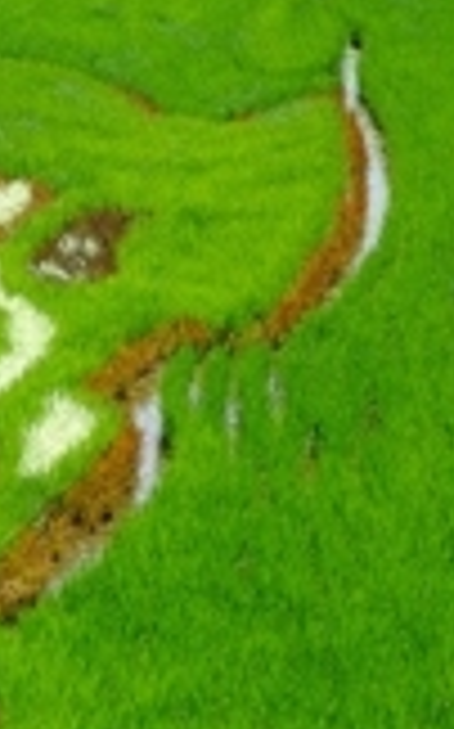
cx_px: -418
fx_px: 2975
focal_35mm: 150
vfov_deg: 14.0
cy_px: 382
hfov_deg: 8.3
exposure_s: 1/1500
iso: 200
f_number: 3.2
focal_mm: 35
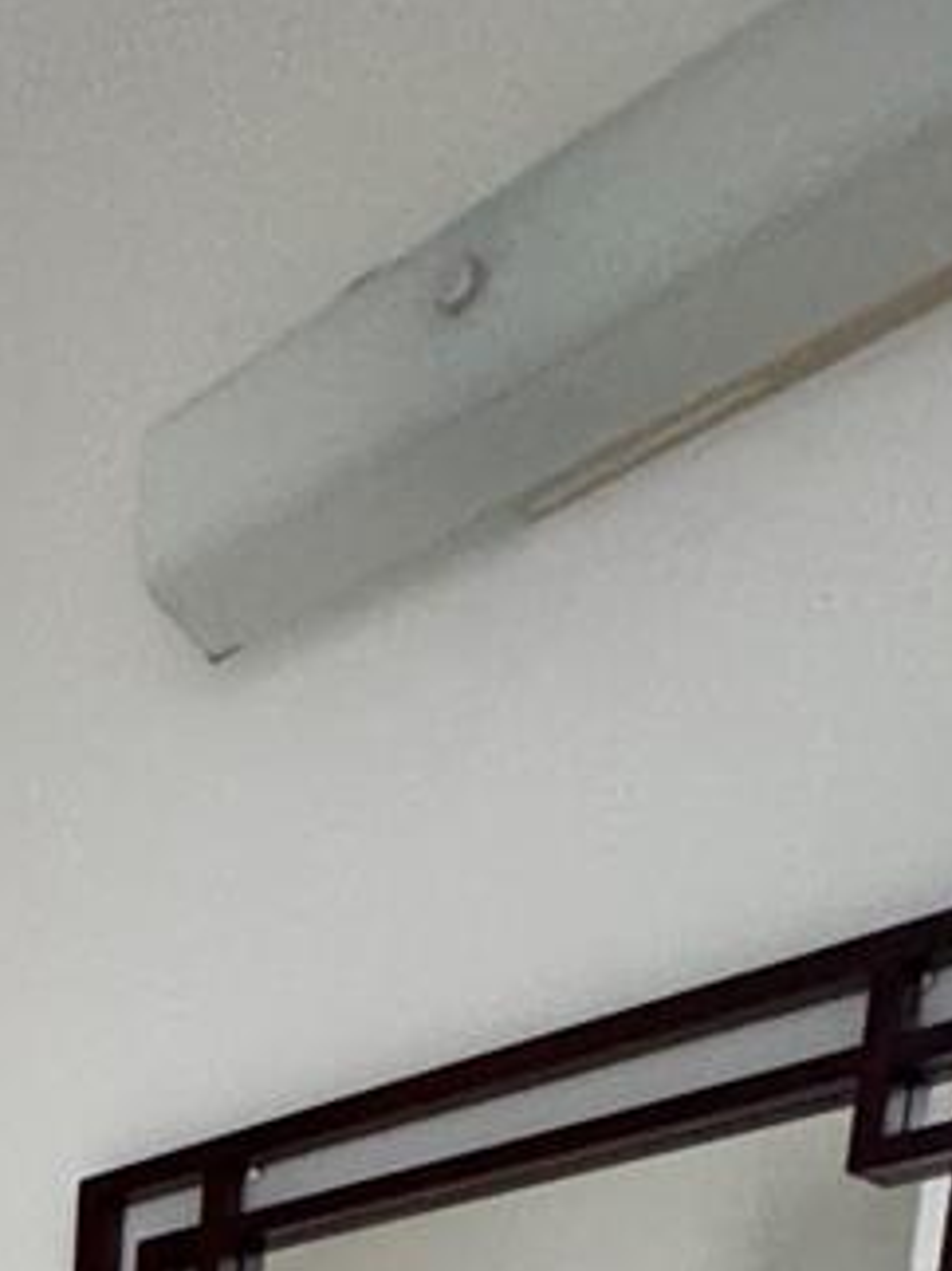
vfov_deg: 22.8
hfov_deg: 21.4
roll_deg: +2.5
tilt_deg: -12.4
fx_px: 1908
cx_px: -633
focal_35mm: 52
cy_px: 2223
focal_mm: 2.22
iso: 640
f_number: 2.2
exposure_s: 1/60
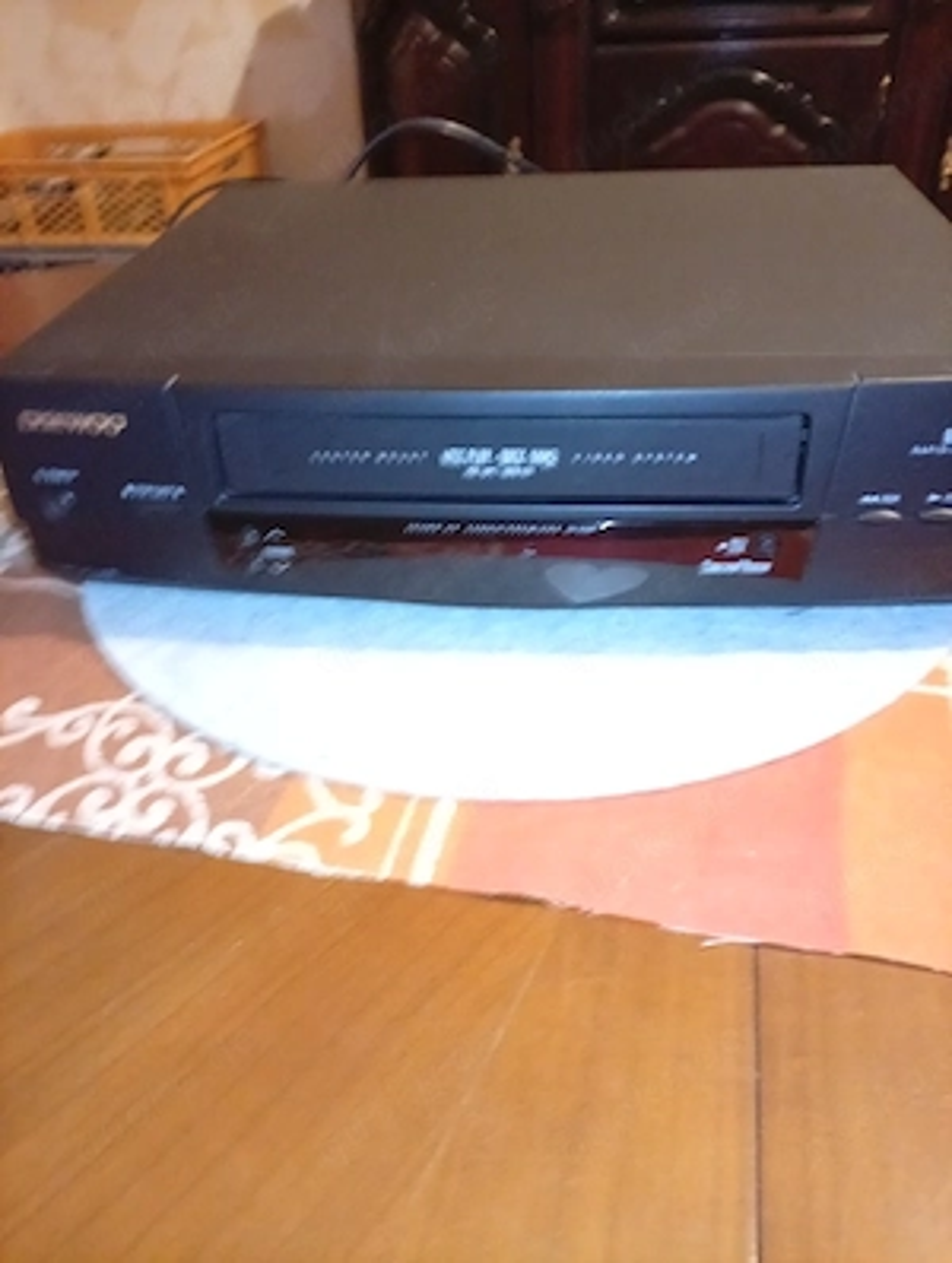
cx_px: 476
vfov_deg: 65.2
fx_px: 987
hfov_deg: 51.5
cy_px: 632
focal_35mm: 27
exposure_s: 1/20
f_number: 1.8
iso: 840
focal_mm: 3.84
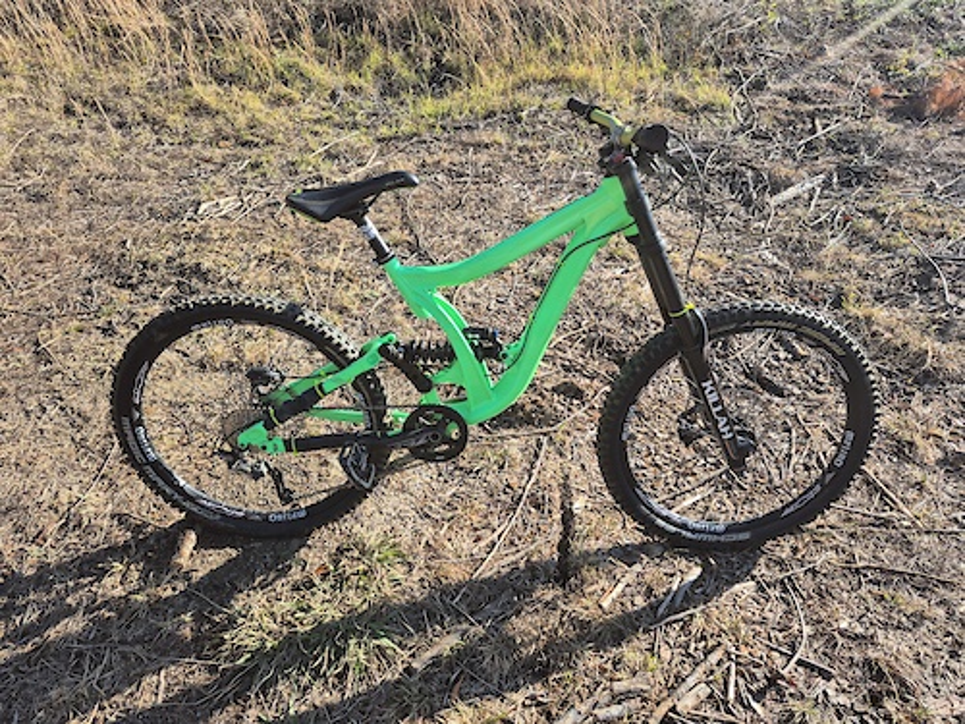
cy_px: 362
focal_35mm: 23
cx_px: 482
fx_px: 641
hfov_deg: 73.9
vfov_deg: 58.9
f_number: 1.8
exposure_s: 1/670
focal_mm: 5.4
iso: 25
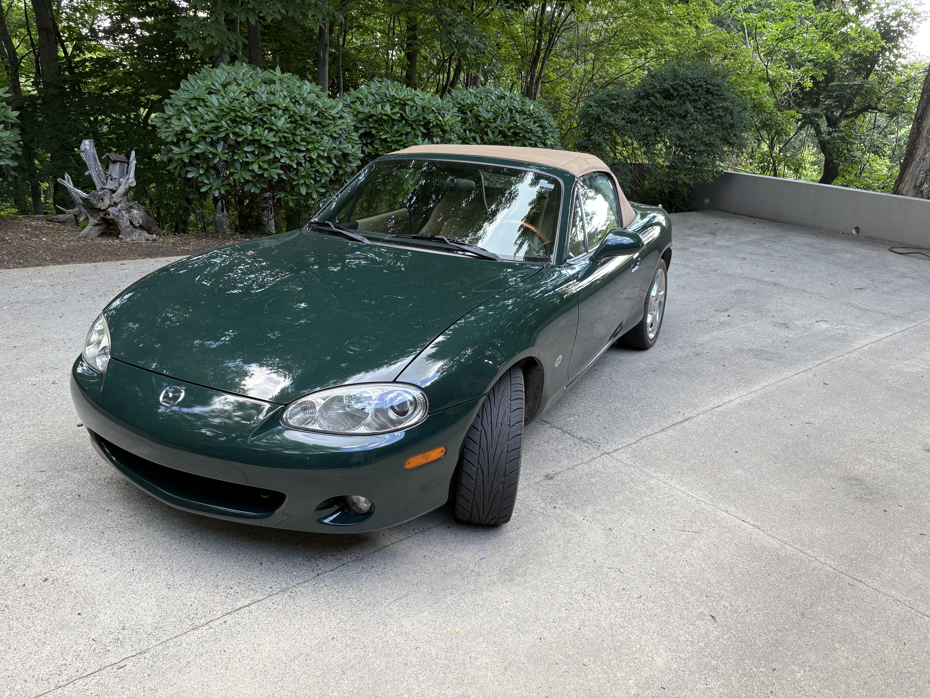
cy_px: 349
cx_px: 465
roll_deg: -0.8
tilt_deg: -19.8
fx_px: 699
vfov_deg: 53.1
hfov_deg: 67.3
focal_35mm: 26
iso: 50
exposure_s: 1/121
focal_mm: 5.96
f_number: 1.6
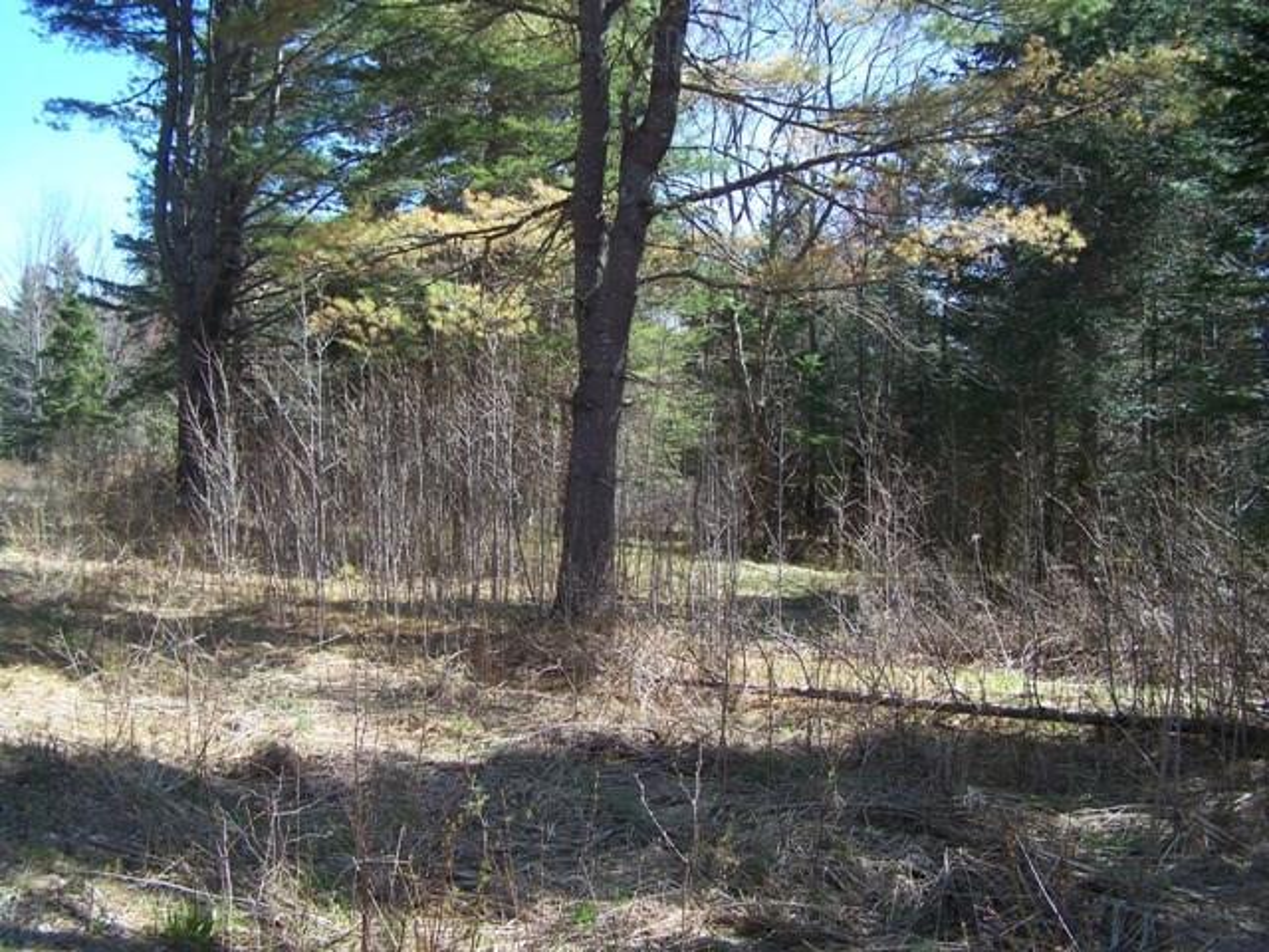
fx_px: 1393
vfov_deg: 37.7
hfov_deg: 49.0
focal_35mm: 38
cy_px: 476
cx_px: 634
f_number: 2.8
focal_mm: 6.3
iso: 64
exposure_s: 1/250
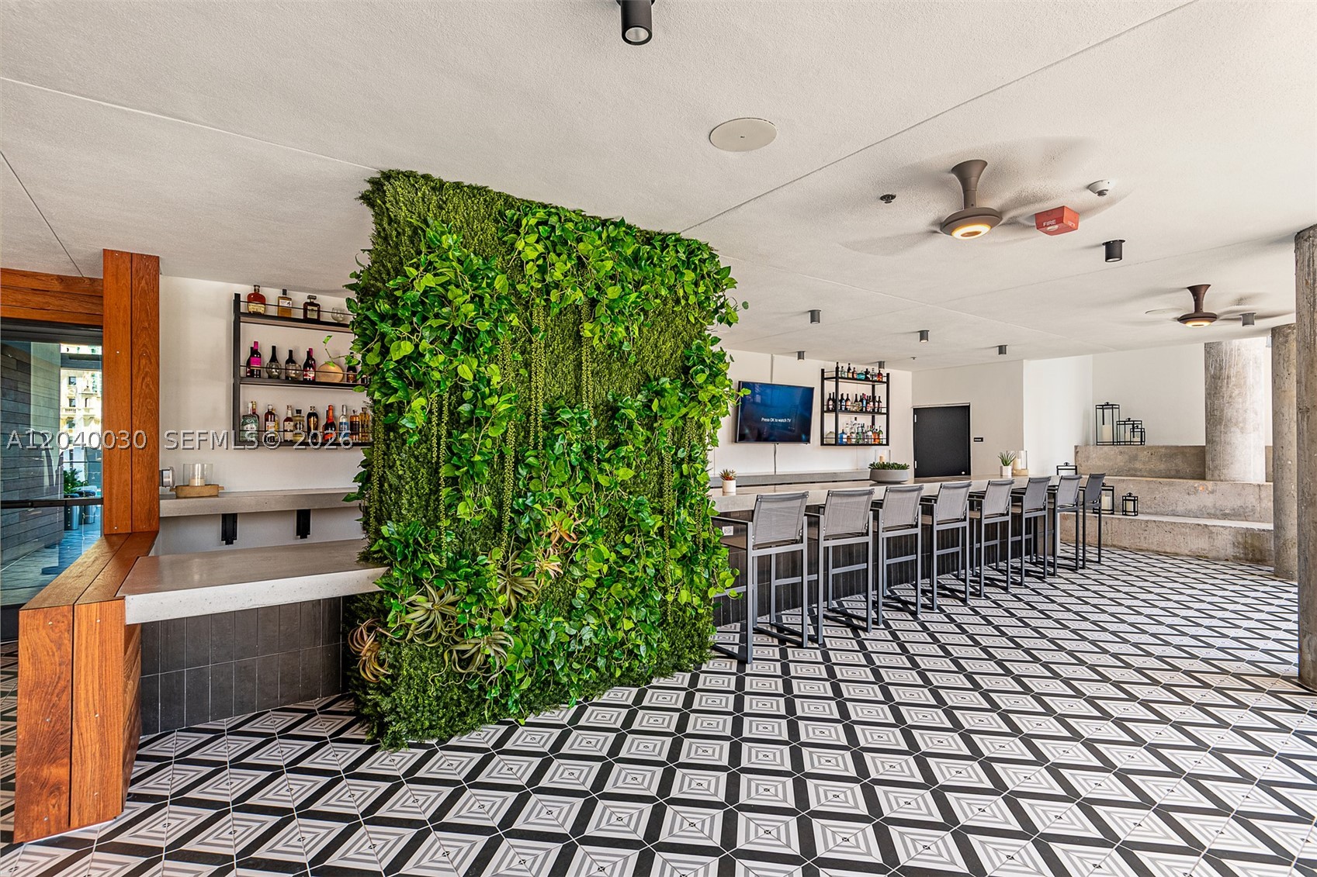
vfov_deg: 73.7
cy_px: 438
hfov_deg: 96.7
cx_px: 658
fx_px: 585
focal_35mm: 16
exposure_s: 1/200
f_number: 8
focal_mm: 16
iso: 400
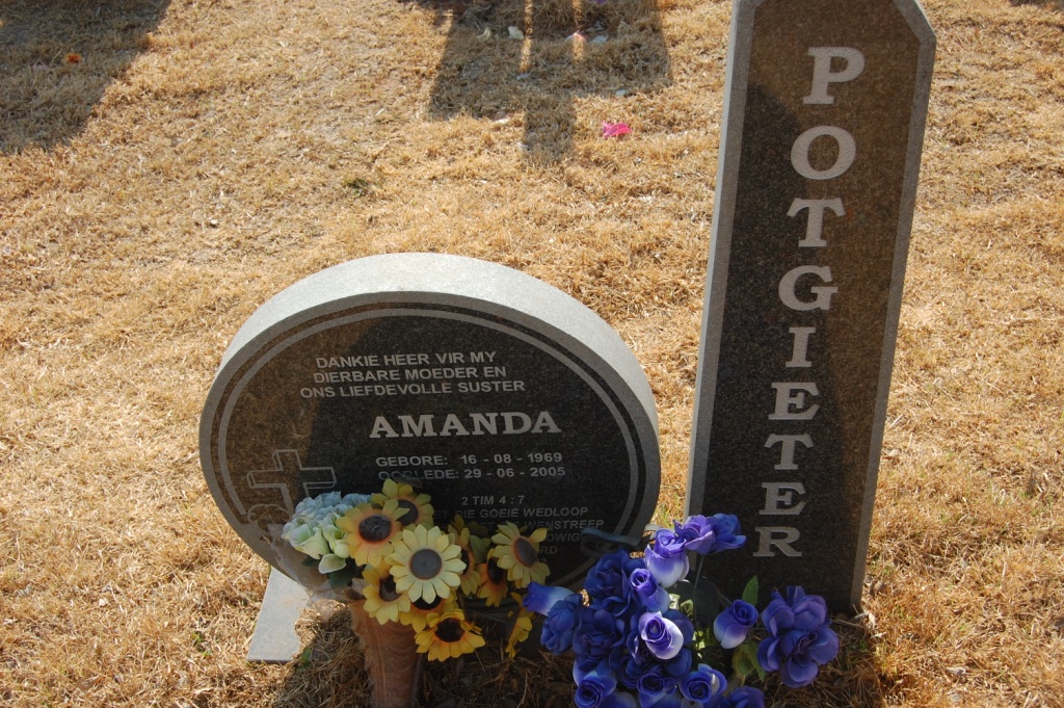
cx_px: 532
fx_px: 1152
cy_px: 354
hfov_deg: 49.6
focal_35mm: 39
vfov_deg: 34.2
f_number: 7.1
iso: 200
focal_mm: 26
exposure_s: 1/200
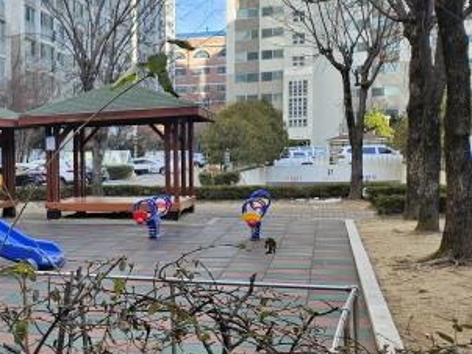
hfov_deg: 27.2
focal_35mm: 61
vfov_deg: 24.0
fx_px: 831
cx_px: -123
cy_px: 204
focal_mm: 5.4
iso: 25
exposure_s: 1/265
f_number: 1.8
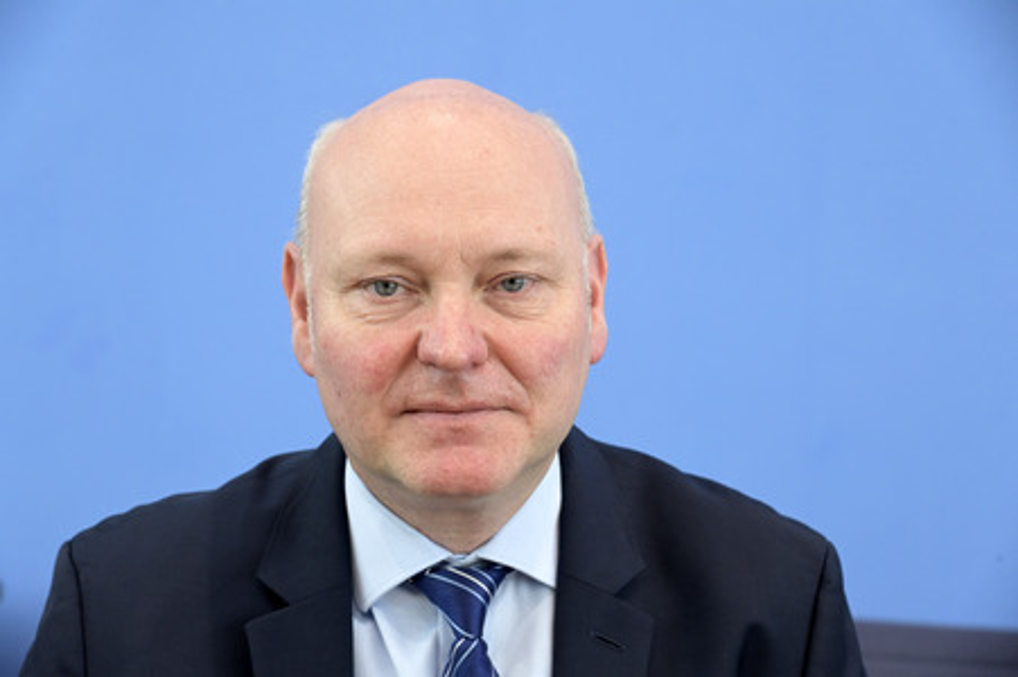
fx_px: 2402
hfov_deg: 23.9
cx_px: 509
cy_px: 338
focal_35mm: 85
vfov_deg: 16.0
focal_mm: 85
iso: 3200
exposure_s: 1/320
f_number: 6.3
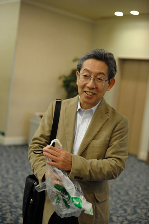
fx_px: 312
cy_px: 112
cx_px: 74
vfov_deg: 39.7
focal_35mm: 50
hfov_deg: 26.9
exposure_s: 1/100
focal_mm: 50
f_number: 2.8
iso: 800
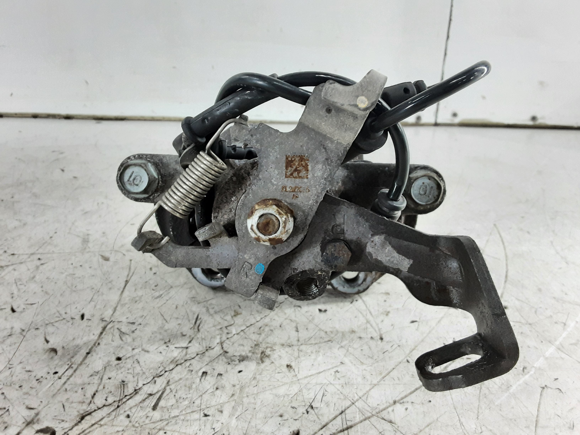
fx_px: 452
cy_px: 218
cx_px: 290
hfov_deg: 65.3
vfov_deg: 51.4
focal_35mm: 27
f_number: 1.9
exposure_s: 1/50
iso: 160
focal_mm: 2.91
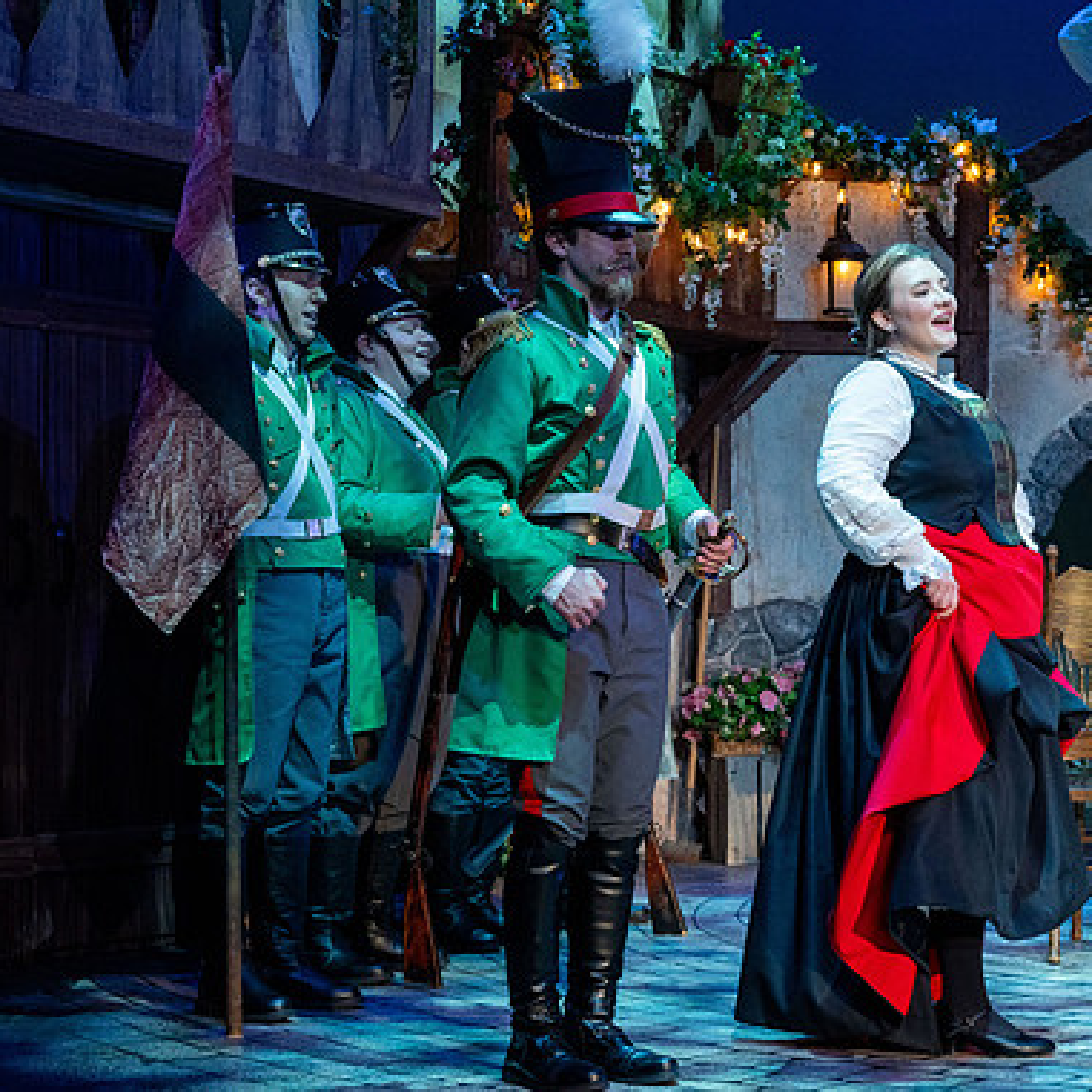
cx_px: 731
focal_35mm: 75
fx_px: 2677
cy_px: 540
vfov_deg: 23.1
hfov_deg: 23.0
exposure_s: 1/160
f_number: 5.6
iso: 1600
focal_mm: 58
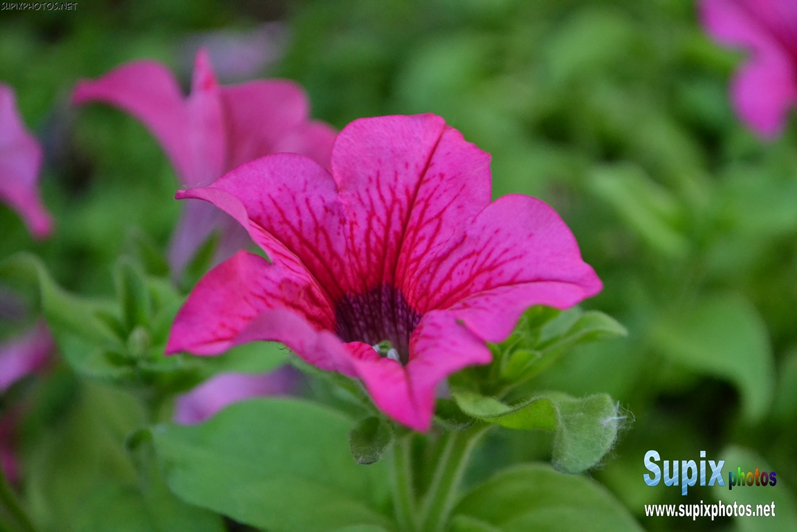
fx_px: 1826
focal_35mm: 82
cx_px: 398
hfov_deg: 24.6
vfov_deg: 16.6
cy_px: 266
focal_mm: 55
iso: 3200
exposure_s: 1/1000
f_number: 5.6
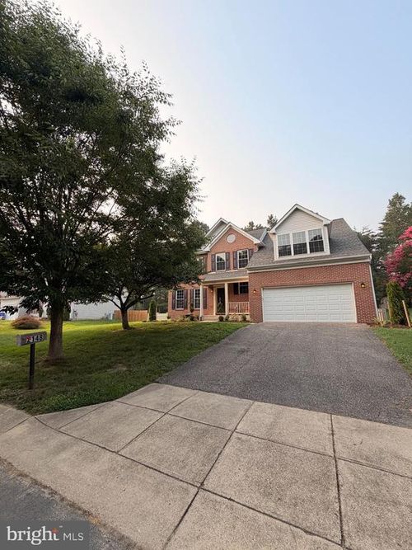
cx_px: 206
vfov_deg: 102.1
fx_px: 222
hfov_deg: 85.7
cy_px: 275
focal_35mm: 14
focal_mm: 2.22
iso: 40
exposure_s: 1/770
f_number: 2.2
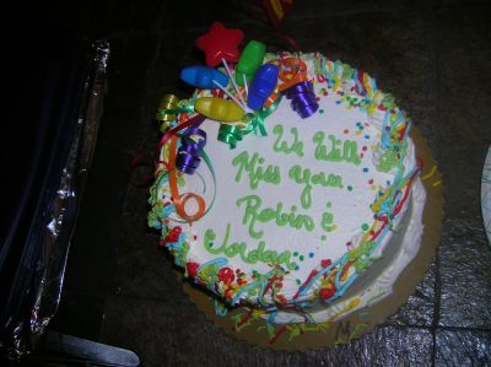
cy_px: 184
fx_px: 482
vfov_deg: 41.7
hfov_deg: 54.0
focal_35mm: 34
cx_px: 246
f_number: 2.9
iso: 50
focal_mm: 5.7
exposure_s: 1/60.1
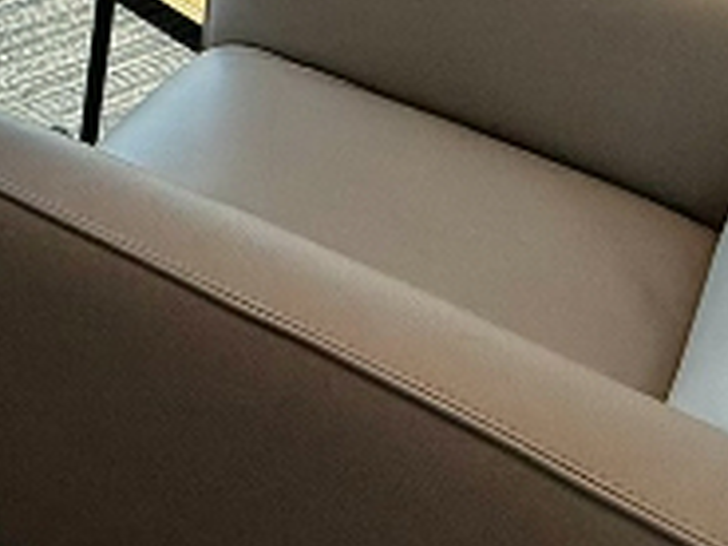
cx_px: -281
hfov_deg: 22.3
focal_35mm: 76
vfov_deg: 16.1
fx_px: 1598
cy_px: -467
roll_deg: -1.5
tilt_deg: -12.2
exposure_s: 1/433
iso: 50
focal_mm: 2.22
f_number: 2.2
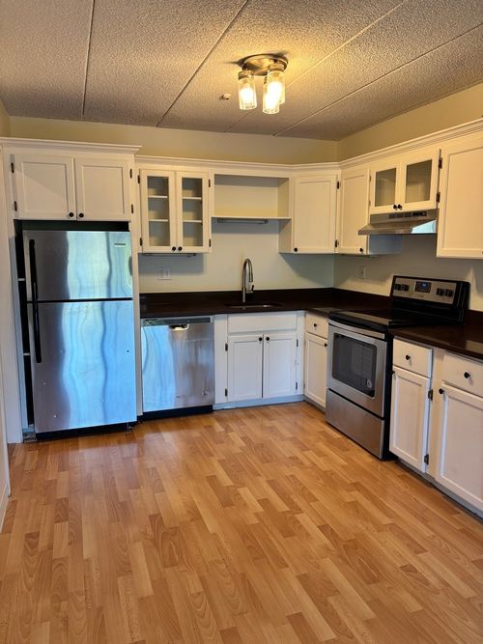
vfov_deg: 67.3
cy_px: 322
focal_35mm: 26
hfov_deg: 53.0
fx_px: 484
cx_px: 242
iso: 80
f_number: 1.6
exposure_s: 1/60
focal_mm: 5.96
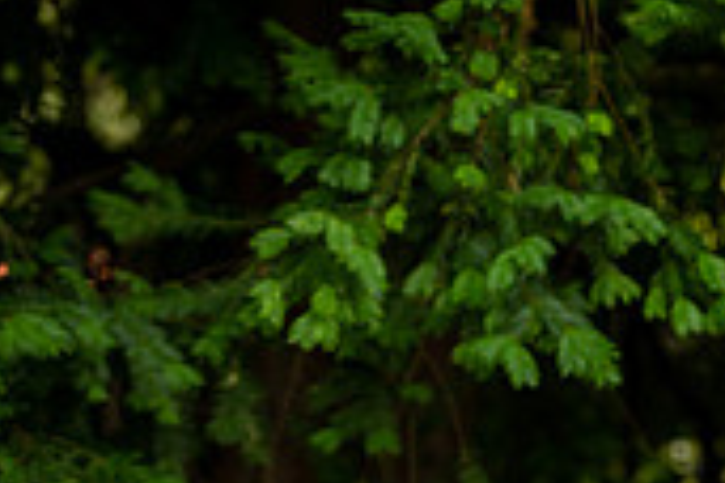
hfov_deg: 5.5
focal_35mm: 373
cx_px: 1174
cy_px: 699
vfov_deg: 3.7
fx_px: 7511
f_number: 4
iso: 200
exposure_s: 1/250
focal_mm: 110
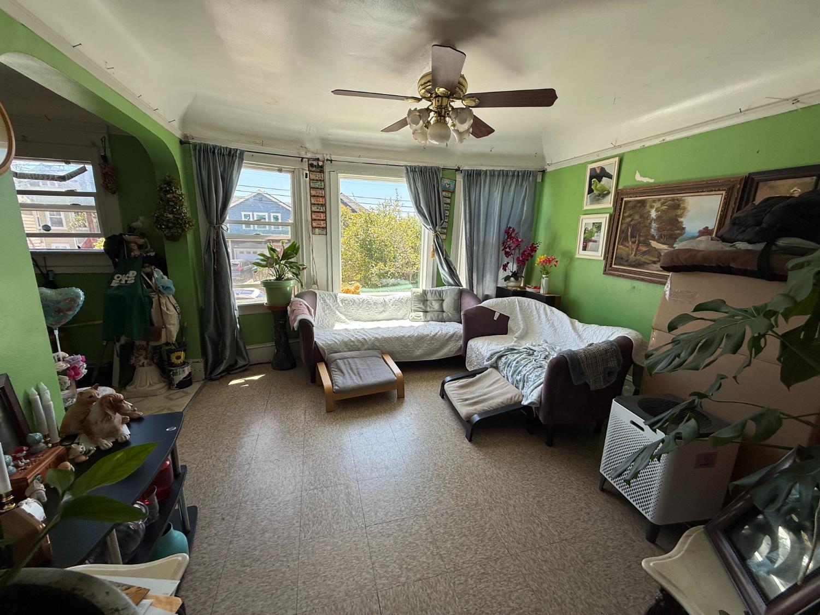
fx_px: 332
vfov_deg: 85.7
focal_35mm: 14
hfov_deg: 102.1
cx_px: 410
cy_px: 308
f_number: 2.2
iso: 50
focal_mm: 2.22
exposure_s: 1/153
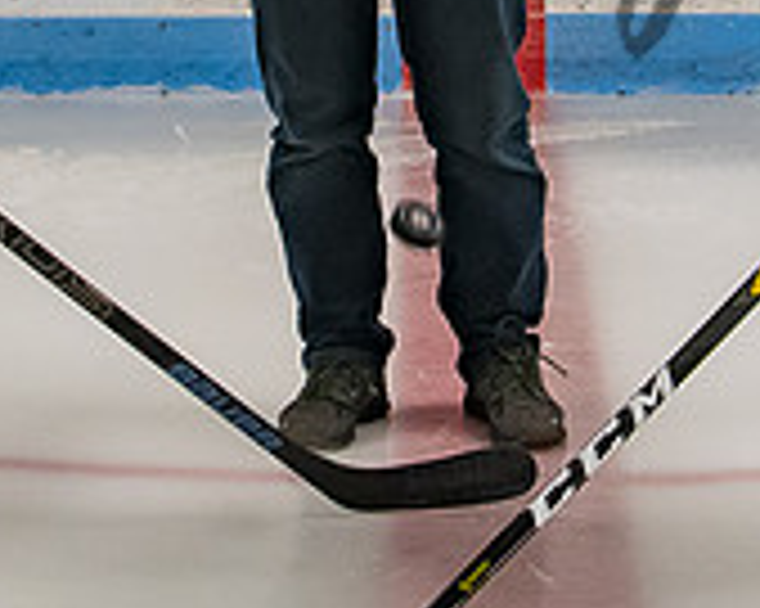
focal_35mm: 177
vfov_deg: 8.5
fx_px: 3979
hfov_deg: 10.9
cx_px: 386
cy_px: -387
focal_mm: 28
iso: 640
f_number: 4.5
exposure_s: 1/200
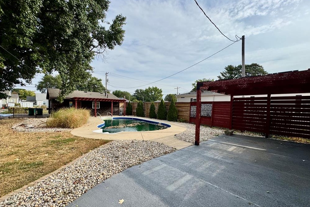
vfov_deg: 77.2
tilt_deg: -1.9
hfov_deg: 100.4
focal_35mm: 15
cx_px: 159
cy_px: 111
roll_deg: -1.6
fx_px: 129
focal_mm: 2.22
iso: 50
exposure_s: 1/1927
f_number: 2.2
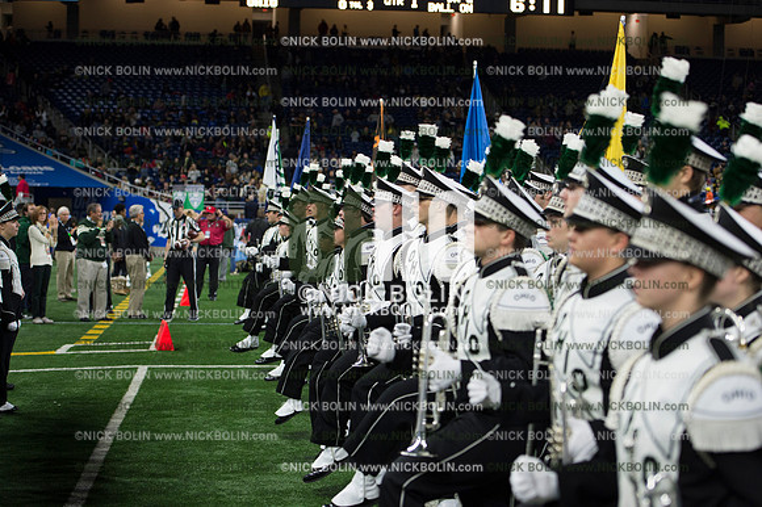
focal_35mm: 70
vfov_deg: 19.4
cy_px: 254
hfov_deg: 28.9
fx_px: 1481
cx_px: 381
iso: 2500
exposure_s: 1/1600
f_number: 3.5
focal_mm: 70
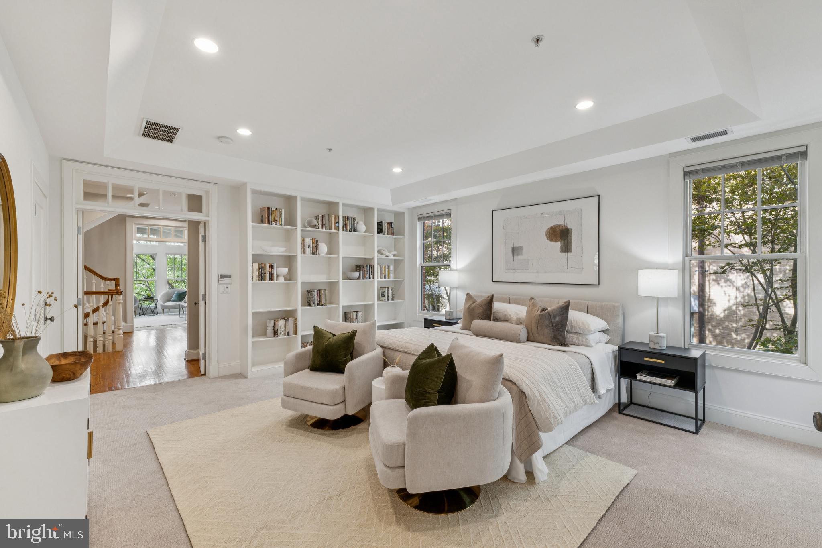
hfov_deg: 100.4
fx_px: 342
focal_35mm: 15
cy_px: 274
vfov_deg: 77.3
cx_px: 411
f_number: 9
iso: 250
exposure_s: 1/10
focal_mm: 10
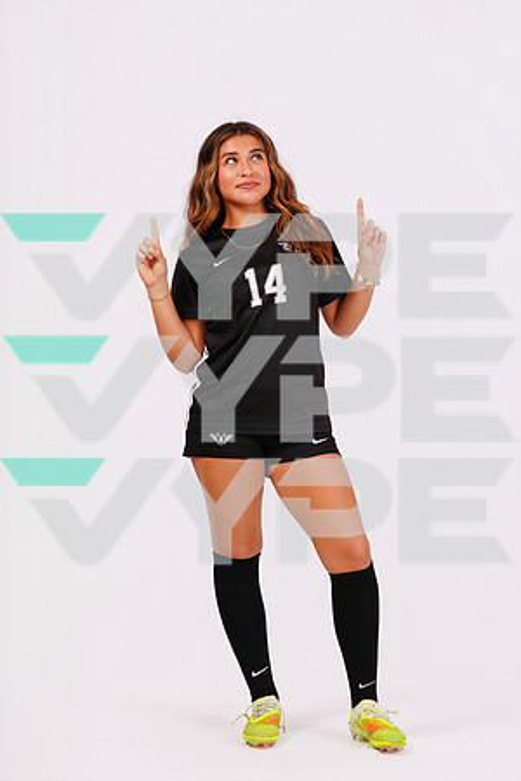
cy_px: 390
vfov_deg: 24.2
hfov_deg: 16.3
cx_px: 260
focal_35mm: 84
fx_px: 1823
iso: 125
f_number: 8
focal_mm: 84
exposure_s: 1/200
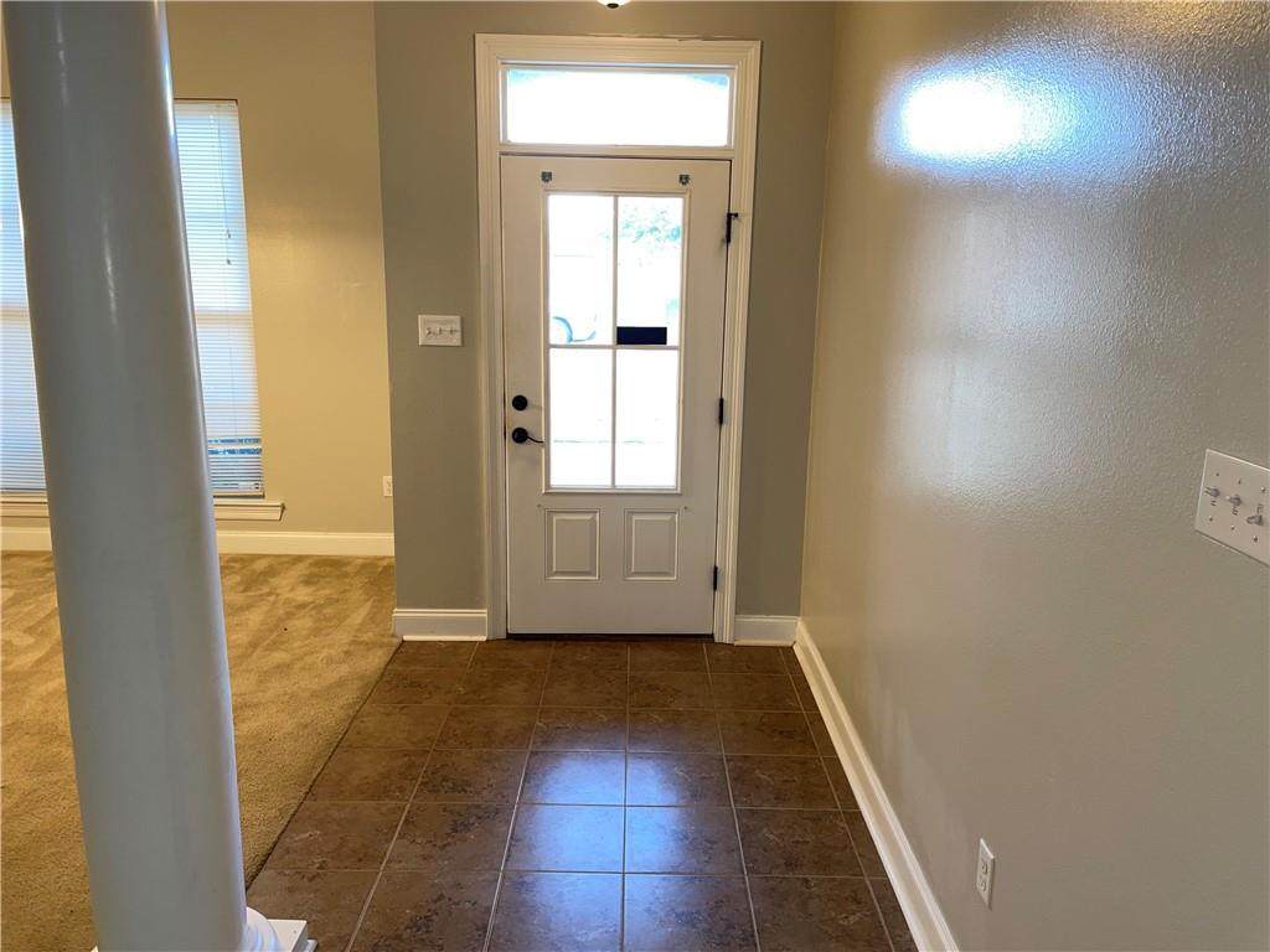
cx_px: 635
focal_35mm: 26
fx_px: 954
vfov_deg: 53.1
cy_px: 476
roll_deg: -0.8
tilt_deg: -12.2
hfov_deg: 67.3
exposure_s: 1/27
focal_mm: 4.2
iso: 32
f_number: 1.6
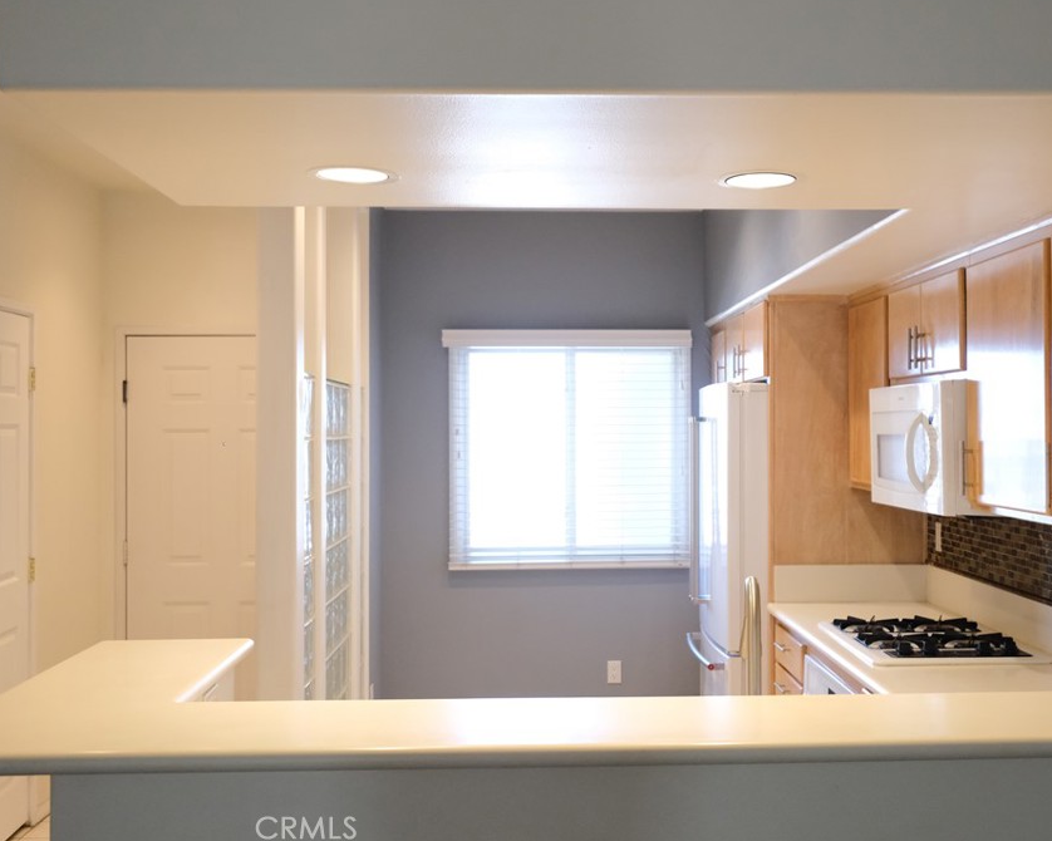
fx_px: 1214
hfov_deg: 46.8
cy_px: 417
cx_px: 577
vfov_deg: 38.2
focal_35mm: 39
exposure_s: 1/125
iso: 3200
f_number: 4
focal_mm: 22.9
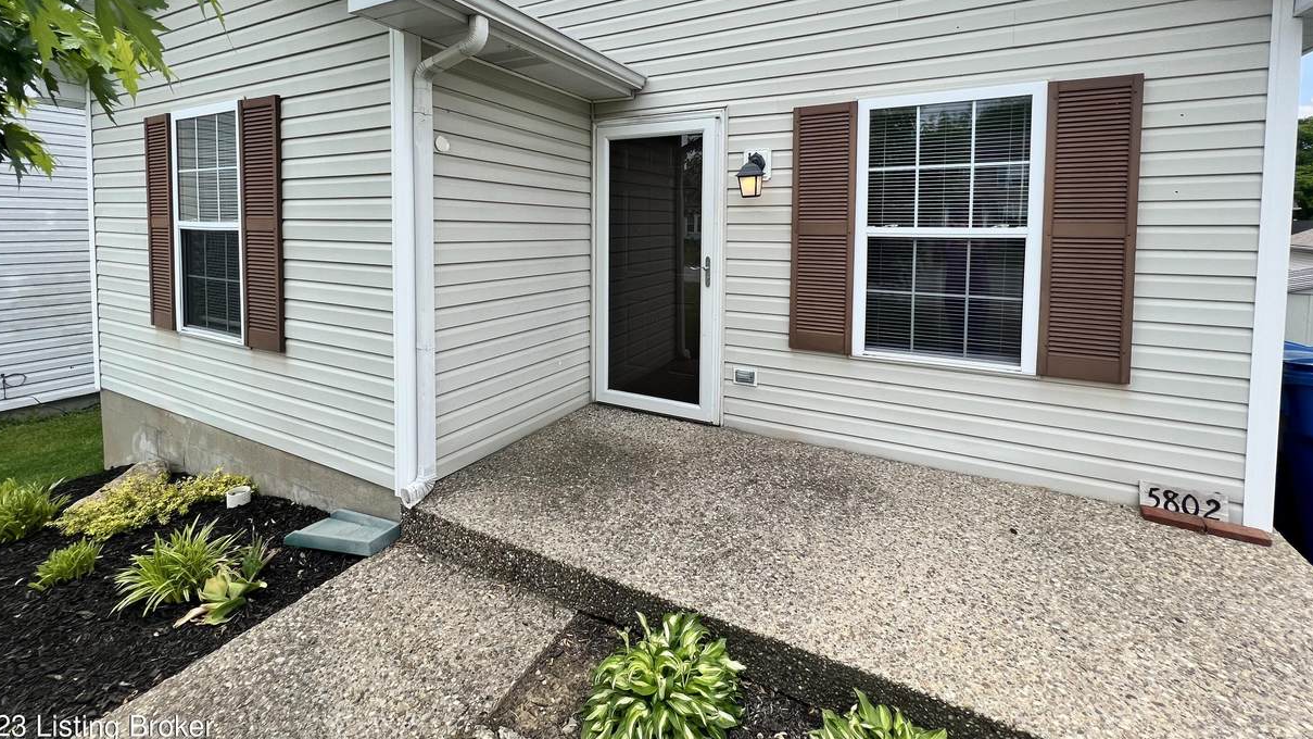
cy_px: 252
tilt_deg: -3.3
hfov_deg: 103.0
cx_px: 633
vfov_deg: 68.7
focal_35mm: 15
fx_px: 522
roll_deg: -0.8
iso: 32
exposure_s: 1/763
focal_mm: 1.57
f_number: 1.8
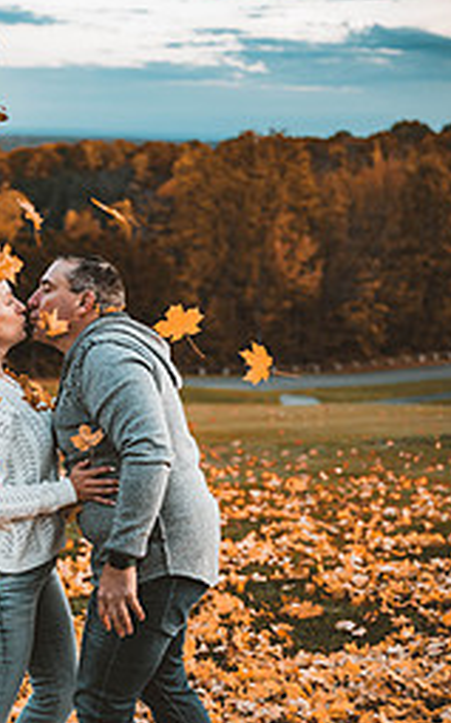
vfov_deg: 28.6
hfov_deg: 17.8
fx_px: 1418
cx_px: 51
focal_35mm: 72
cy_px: 414
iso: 1000
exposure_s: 1/640
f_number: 2
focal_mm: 40
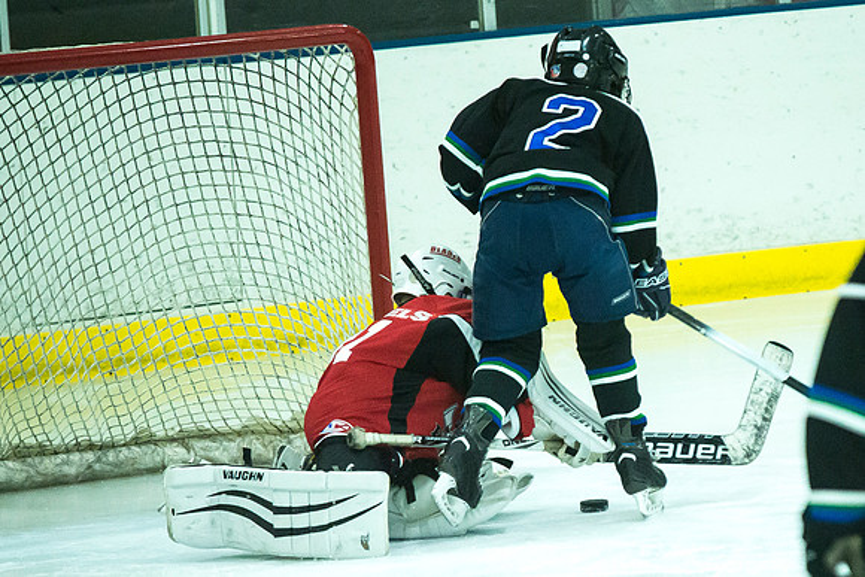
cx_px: 644
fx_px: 8324
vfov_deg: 4.0
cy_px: 400
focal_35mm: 346
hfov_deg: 5.9
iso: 6400
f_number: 5.6
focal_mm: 220
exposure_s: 1/800
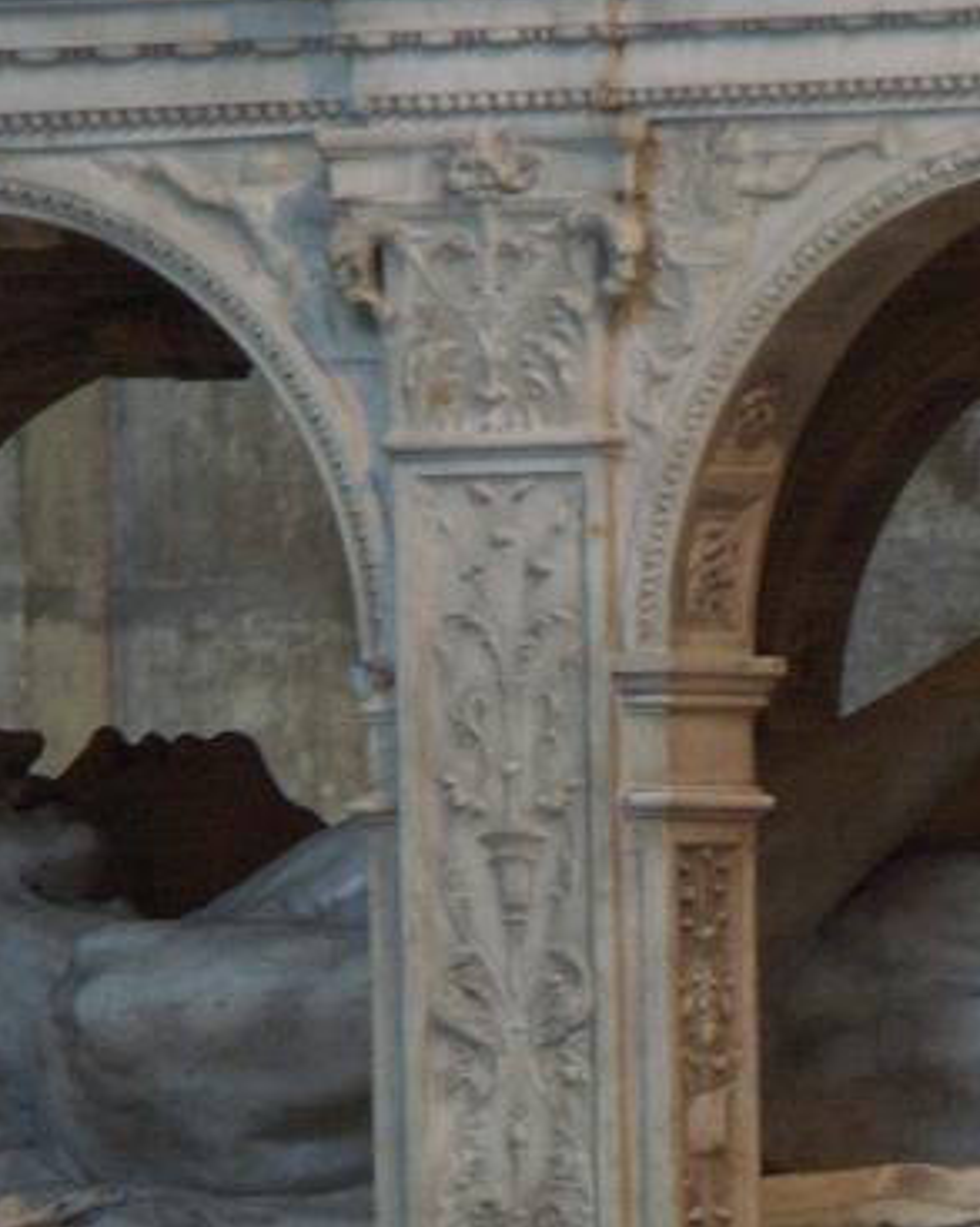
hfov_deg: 2.8
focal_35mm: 545
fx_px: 19784
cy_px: 1180
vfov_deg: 3.6
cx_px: 1197
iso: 200
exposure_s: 1/10
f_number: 3.5
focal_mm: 50.8
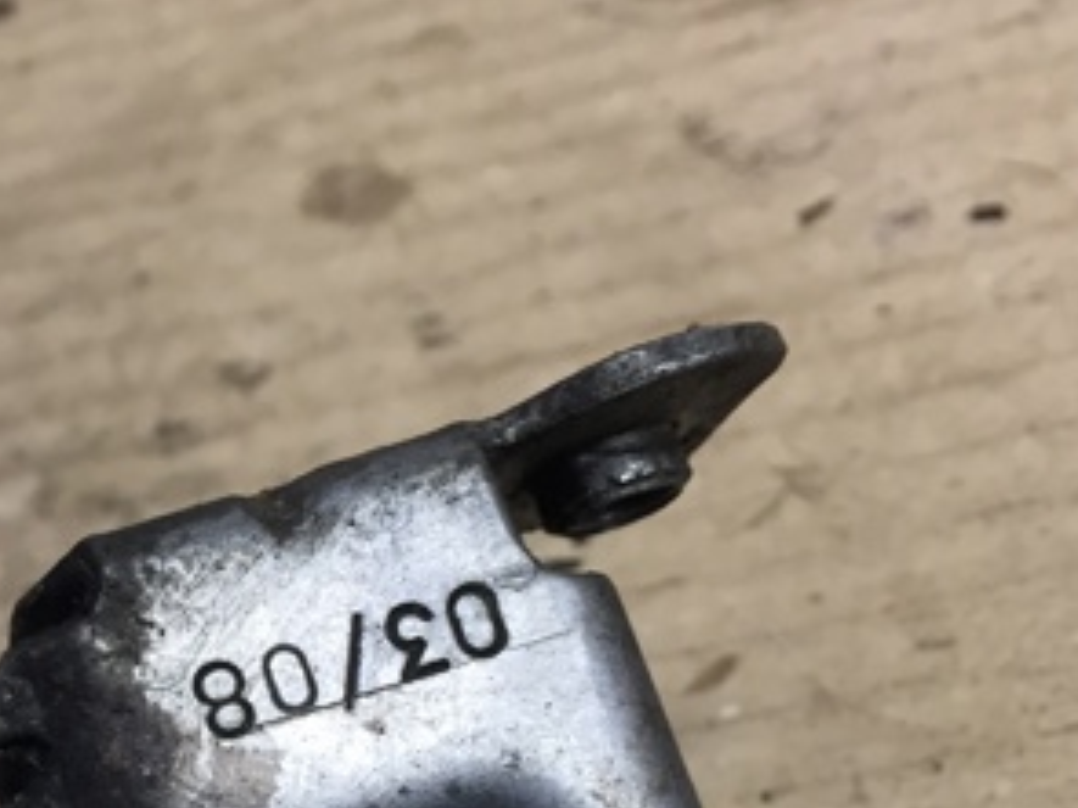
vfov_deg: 22.4
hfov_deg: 29.2
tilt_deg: -48.8
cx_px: 58
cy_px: 812
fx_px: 1961
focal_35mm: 63
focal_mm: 4.15
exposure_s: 1/33
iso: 40
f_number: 2.2
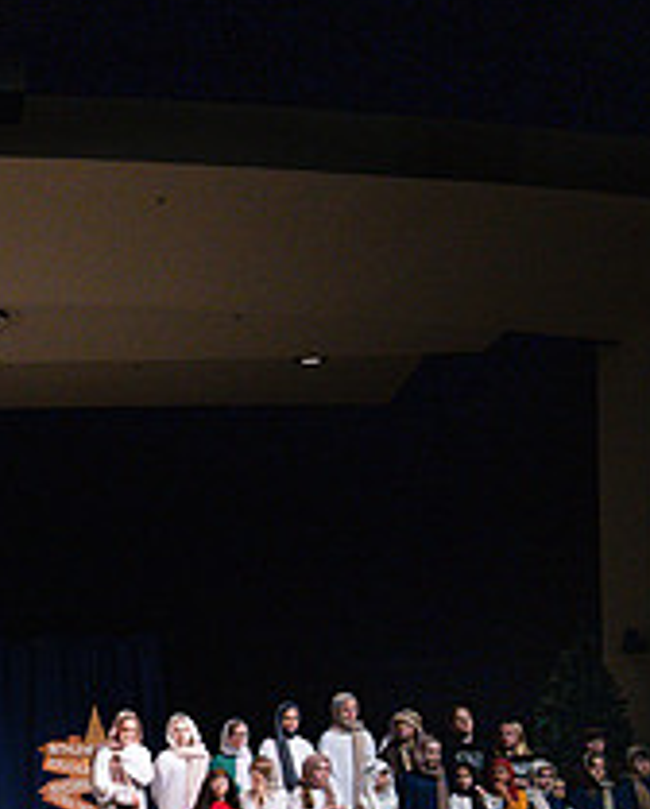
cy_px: 718
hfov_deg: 15.2
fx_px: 2182
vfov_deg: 20.6
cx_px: -437
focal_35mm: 91
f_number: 7.1
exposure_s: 1/250
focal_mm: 35
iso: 1600
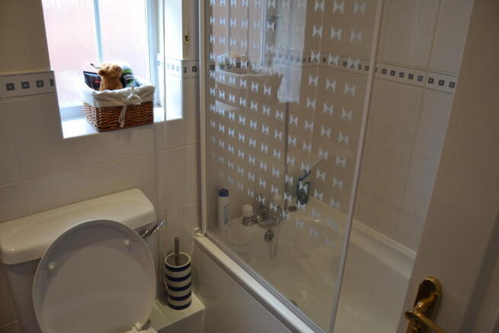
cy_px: 166
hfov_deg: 67.4
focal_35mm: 27
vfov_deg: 48.0
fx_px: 374
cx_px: 250
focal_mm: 18
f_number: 4
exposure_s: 1/60
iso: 400
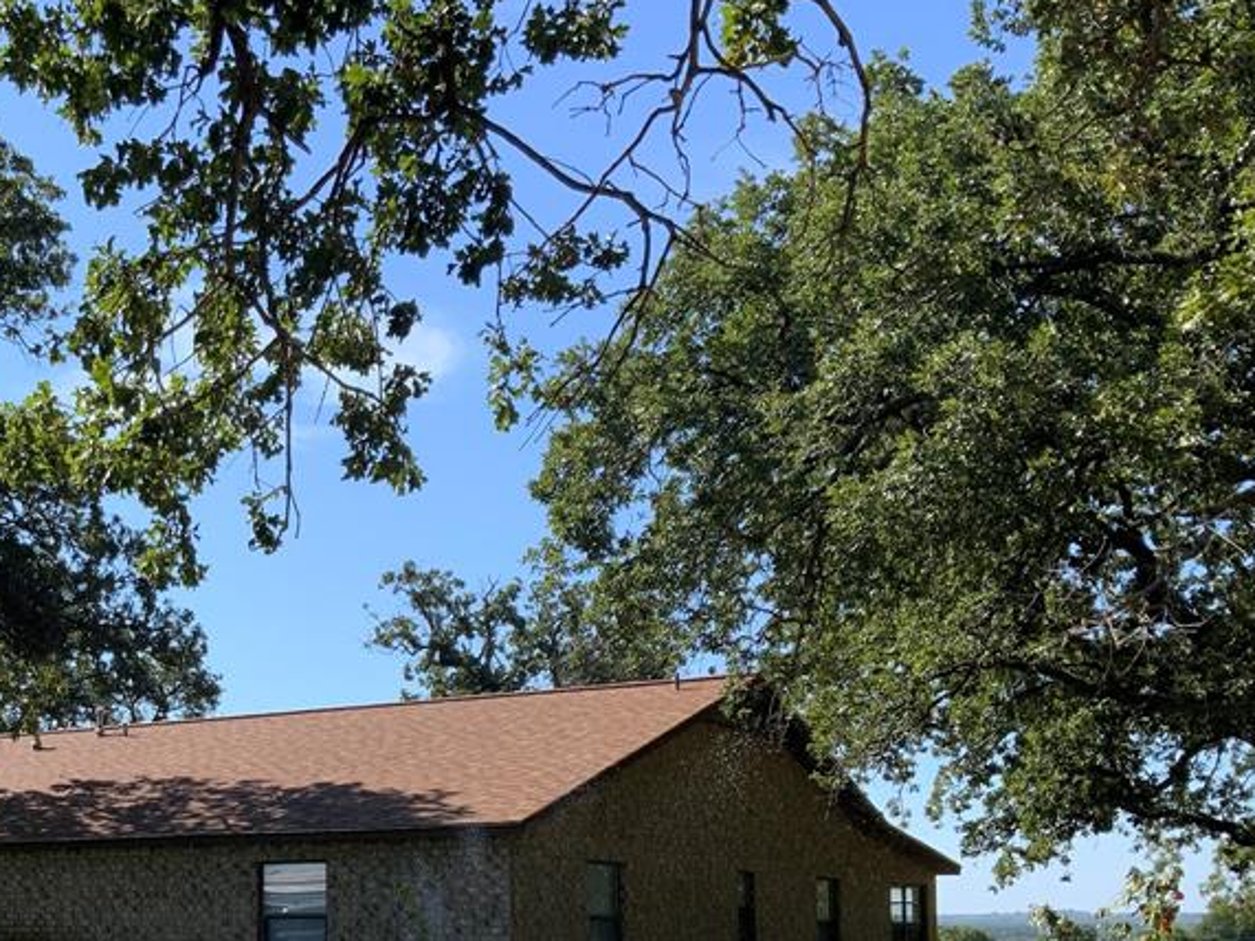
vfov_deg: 27.3
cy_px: 802
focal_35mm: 52
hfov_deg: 35.2
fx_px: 1885
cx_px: 182
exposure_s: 1/1076
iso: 16
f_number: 1.8
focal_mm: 3
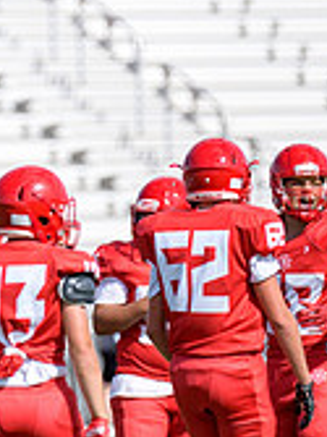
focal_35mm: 835
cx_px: -133
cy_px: 344
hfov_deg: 1.8
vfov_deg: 2.4
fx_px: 10531
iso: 200
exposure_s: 1/3200
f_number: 2.8
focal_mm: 250
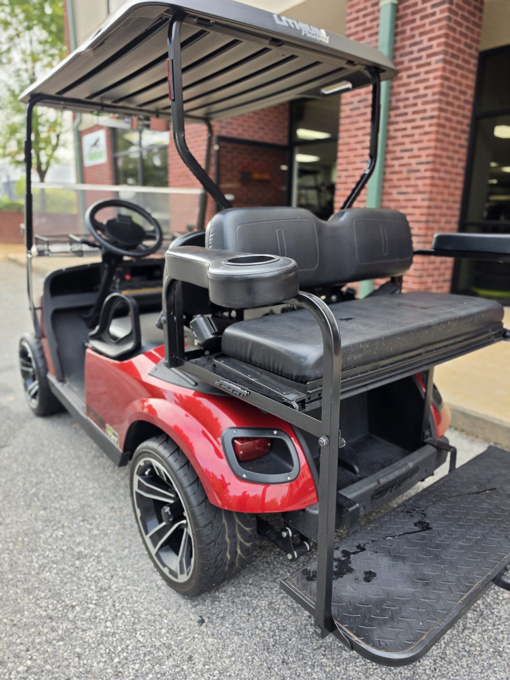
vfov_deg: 73.9
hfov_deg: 58.9
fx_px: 452
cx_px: 255
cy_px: 340
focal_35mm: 23
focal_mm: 6.5
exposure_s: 1/180
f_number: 1.4
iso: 25
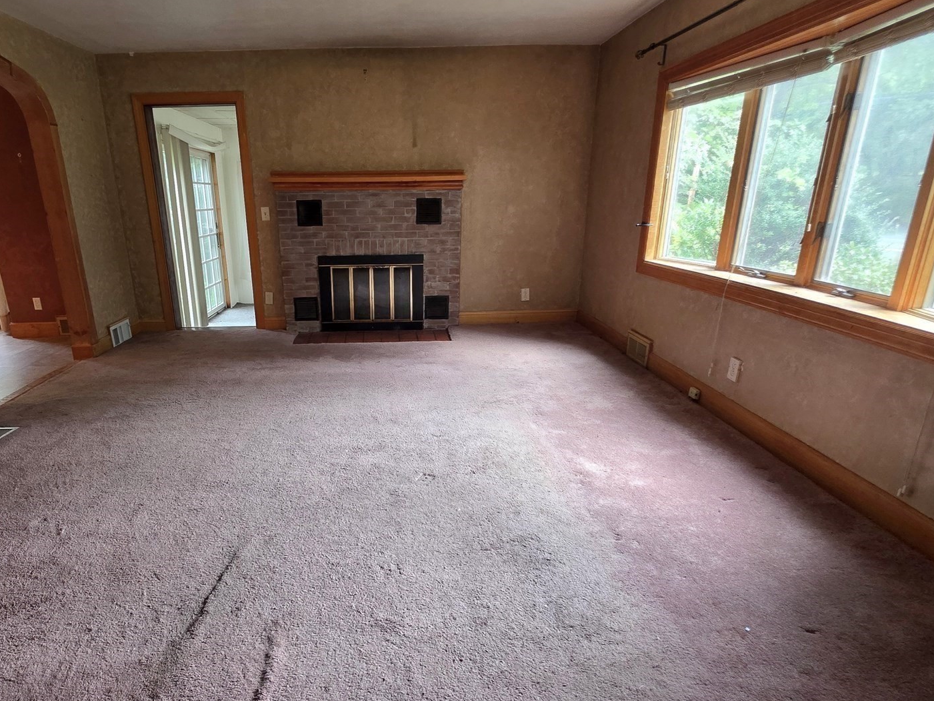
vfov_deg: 68.7
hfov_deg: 84.0
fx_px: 513
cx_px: 391
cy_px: 366
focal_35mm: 19
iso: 200
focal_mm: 2.2
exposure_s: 1/60.2
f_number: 1.9
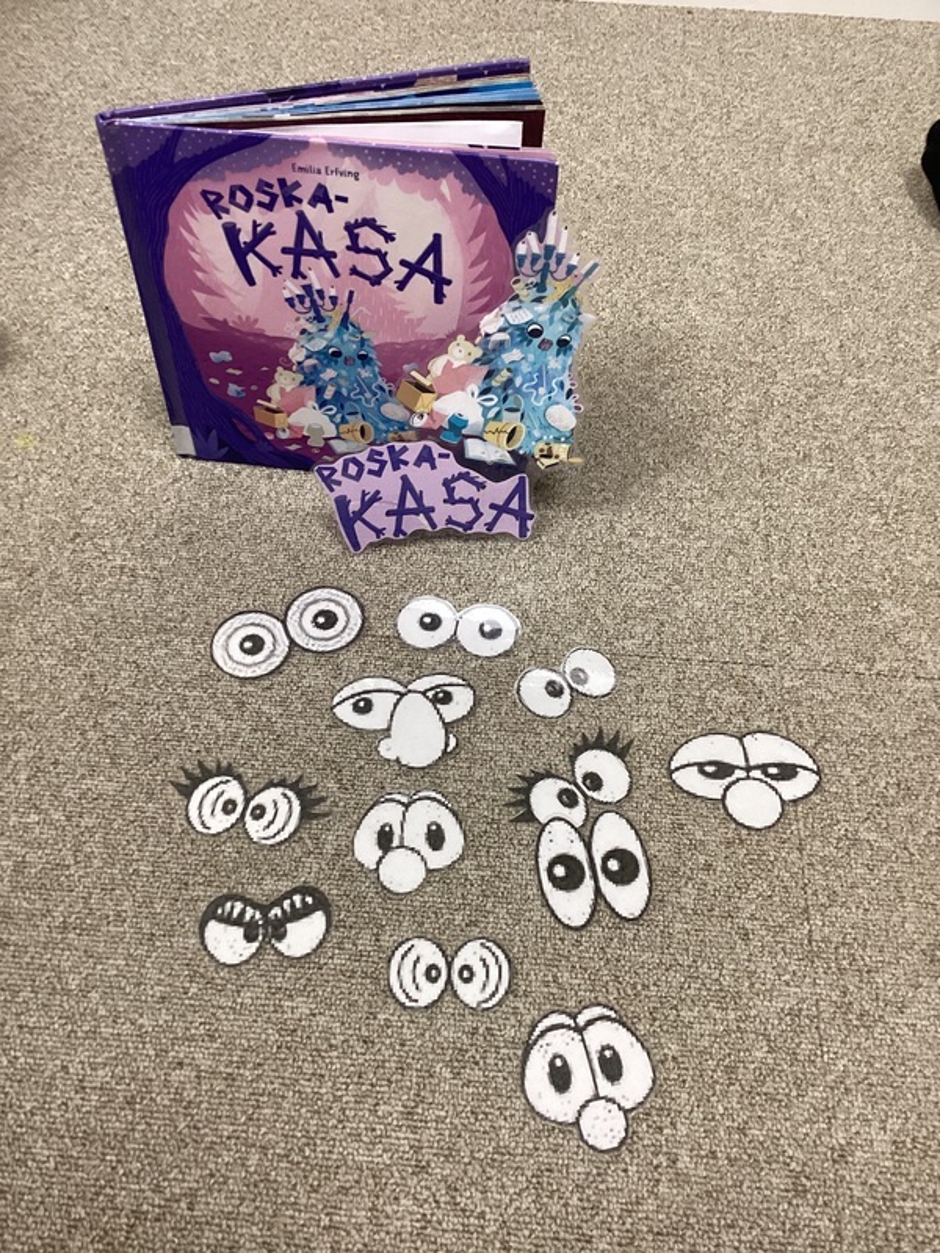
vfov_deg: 58.4
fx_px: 1122
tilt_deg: -54.8
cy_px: 626
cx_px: 470
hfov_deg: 45.4
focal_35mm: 31
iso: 125
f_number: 2.4
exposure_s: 1/50
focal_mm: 3.3
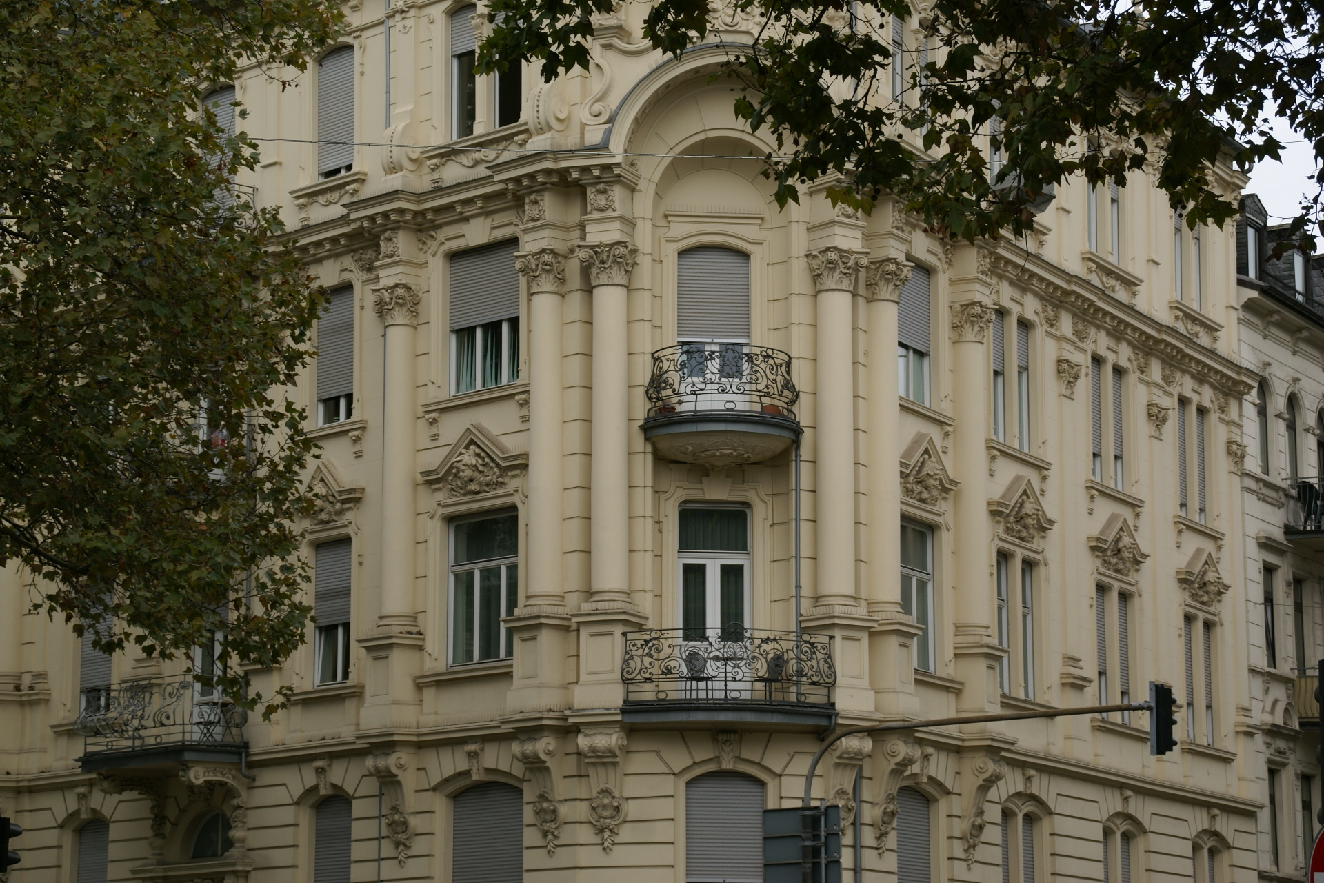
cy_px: 442
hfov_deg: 22.6
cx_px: 662
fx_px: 3310
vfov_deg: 15.2
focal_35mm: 90
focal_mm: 60
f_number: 7.1
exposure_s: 1/160
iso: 100
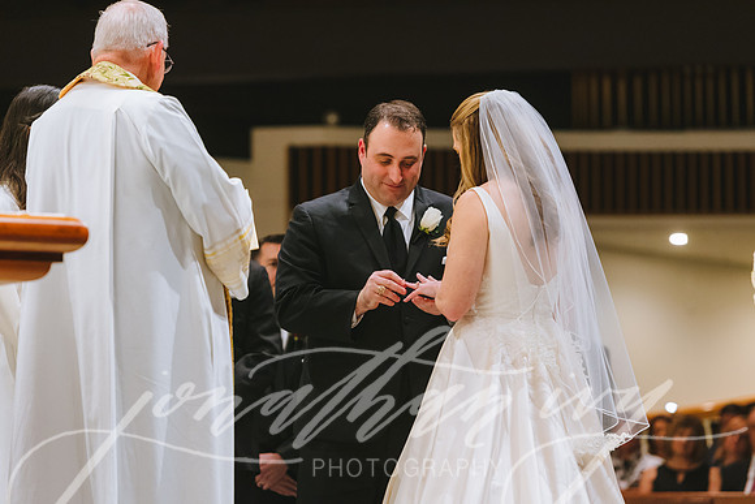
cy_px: 252
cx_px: 378
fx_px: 3251
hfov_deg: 13.2
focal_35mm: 155
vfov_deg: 8.9
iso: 4000
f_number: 4.5
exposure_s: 1/125
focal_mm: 155
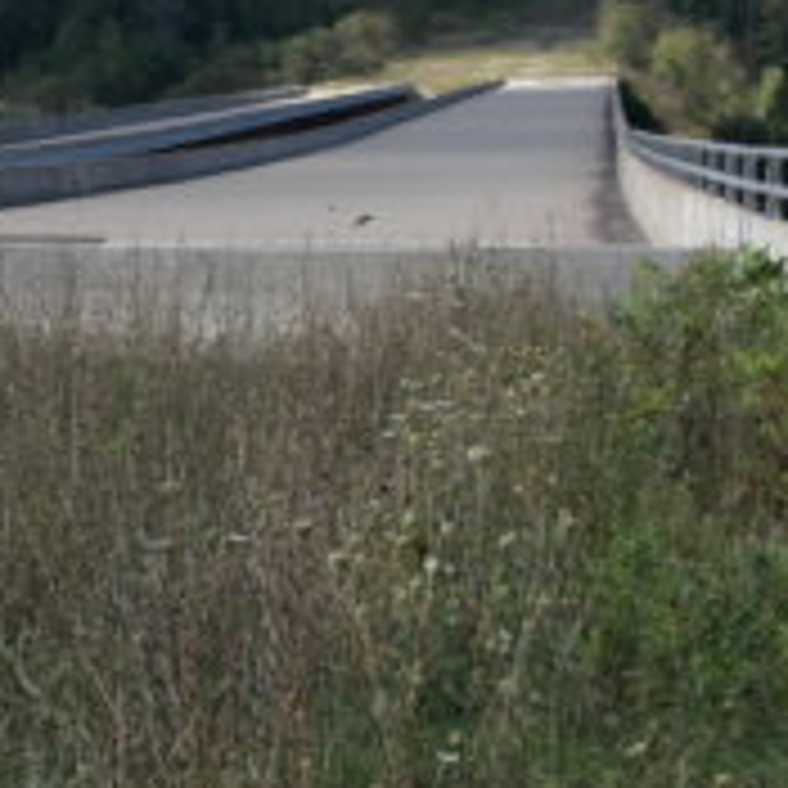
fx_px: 2885
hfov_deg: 14.7
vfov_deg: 15.5
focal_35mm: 112
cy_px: 167
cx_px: -320
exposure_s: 1/250
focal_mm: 20
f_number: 6.3
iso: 100
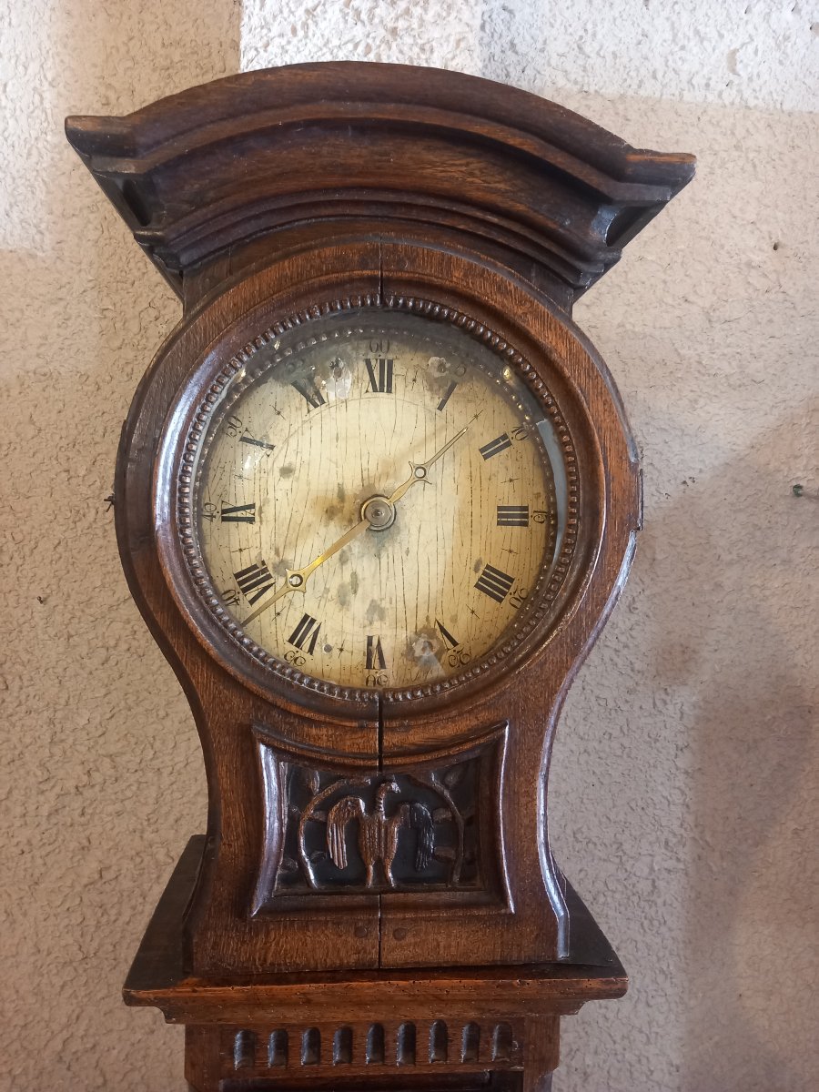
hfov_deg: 51.4
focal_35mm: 27
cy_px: 546
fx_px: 852
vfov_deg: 65.3
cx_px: 410
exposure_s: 1/25
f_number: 1.8
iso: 250
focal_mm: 4
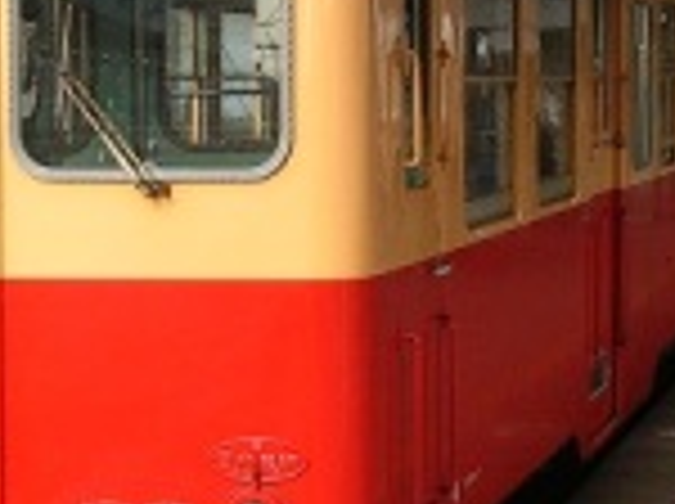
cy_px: 198
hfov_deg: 16.8
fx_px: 2278
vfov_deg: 12.6
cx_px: 279
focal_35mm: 117
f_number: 2.8
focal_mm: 5.8
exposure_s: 1/197
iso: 50
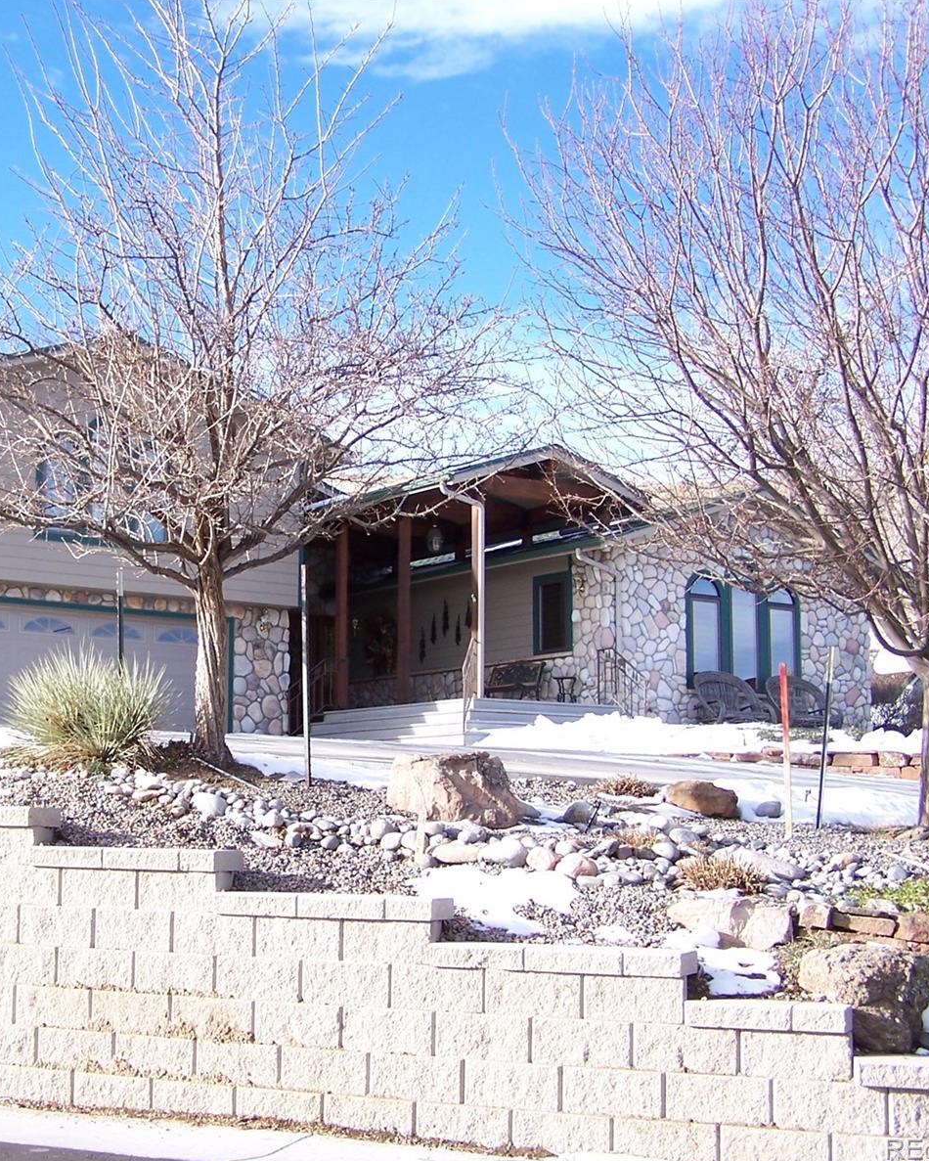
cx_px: 260
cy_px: 582
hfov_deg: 29.9
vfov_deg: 37.3
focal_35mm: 50
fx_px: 1718
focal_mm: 6.3
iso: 80
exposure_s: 1/320
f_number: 2.8
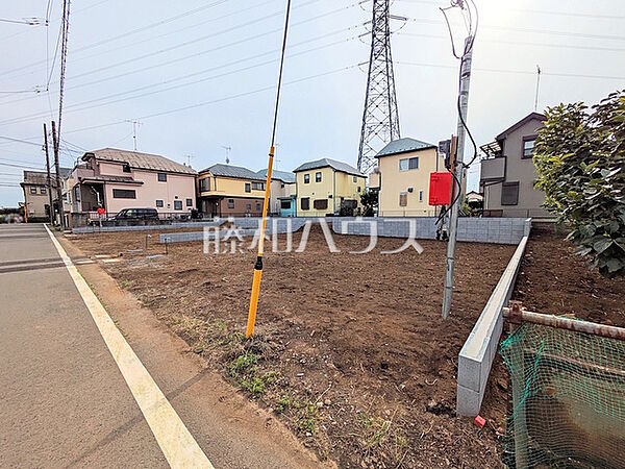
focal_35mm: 14
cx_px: 312
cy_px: 234
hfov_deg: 102.1
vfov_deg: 85.7
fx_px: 253
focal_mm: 1.83
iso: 47
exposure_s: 1/5076
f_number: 2.2
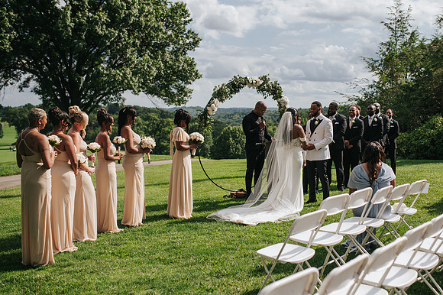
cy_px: 148
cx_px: 265
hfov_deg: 46.1
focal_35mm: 42
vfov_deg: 31.8
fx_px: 518
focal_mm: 35
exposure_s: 1/8000
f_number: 2.8
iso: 250
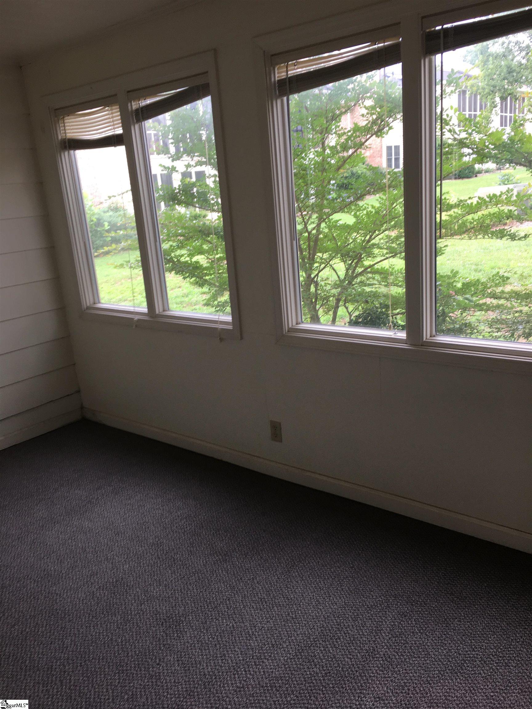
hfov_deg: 48.2
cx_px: 266
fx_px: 594
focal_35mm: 29
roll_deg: +4.5
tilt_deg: -15.7
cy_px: 354
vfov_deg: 61.7
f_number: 2.2
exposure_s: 1/60
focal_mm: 4.15
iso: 32
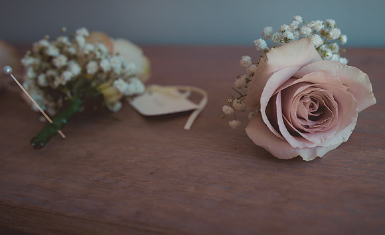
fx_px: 580
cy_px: 122
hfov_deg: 35.7
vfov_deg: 22.9
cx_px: 298
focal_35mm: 56
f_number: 3.2
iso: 160
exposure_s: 1/160
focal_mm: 35
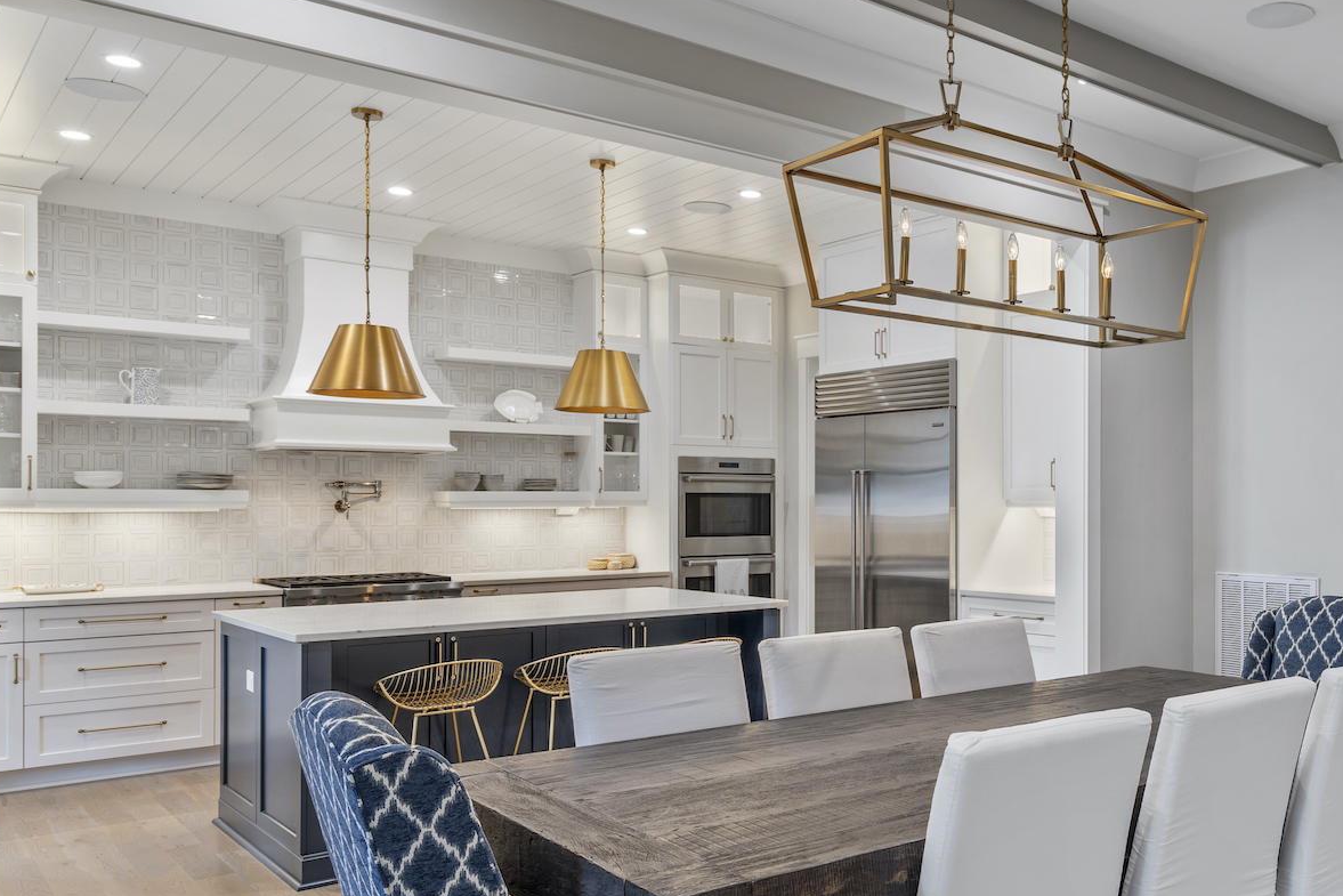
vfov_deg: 42.3
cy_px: 498
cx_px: 1008
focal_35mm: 31
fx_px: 1157
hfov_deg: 57.2
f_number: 7.1
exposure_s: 1/1.67
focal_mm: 19
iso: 100
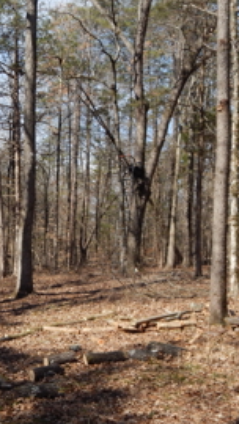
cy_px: 225
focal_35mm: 50
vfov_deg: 41.3
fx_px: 563
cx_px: 33
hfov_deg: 23.5
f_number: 3.2
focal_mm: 5.6
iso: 200
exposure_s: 1/1250
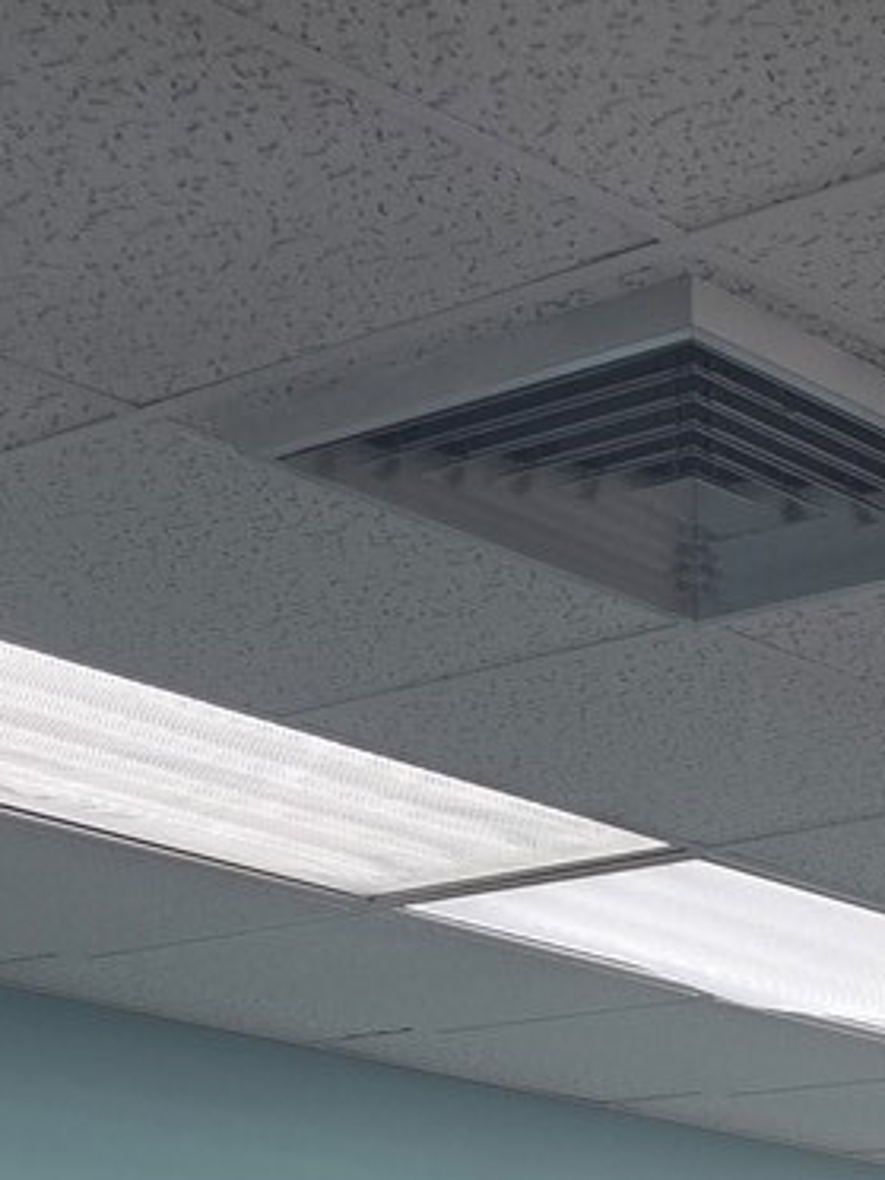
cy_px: 2370
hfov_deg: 14.0
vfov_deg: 15.7
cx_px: 1335
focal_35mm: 99
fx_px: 3375
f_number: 1.7
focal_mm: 6.3
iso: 50
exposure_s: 1/120
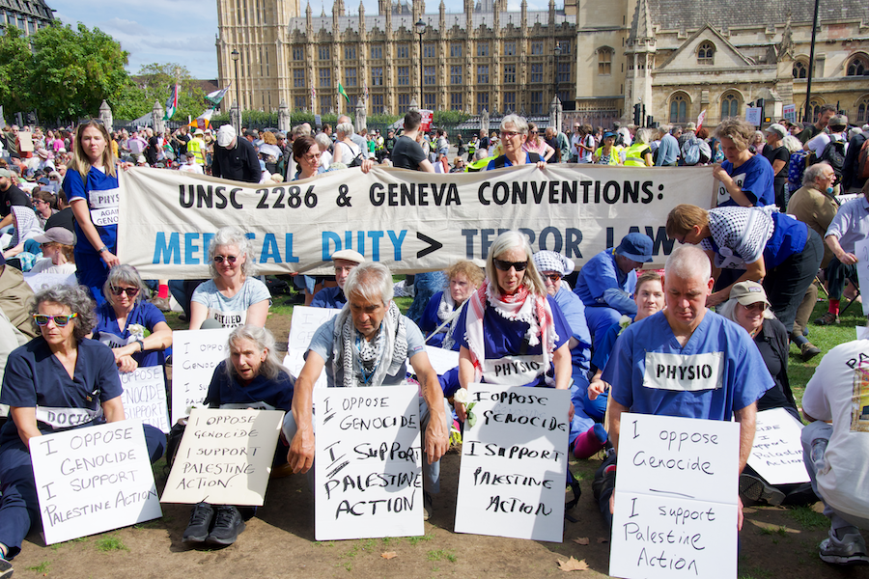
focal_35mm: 33
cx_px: 434
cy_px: 290
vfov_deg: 40.0
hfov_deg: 57.2
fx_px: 797
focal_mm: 22
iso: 400
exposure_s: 1/400
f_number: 8
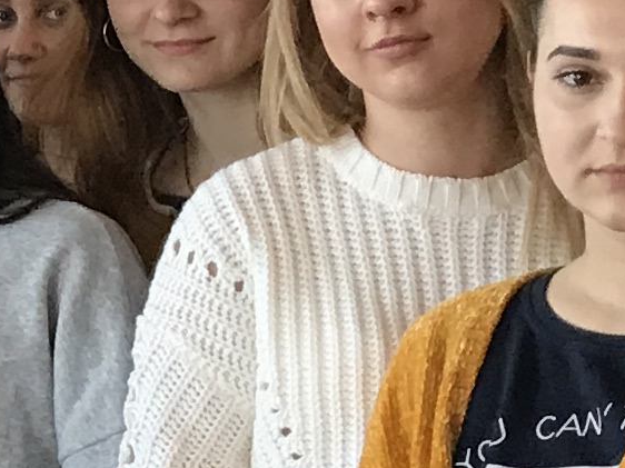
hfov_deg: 9.0
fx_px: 3628
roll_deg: +0.5
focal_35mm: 201
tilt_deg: -4.3
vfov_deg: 7.4
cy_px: 240
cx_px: -795
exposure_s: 1/25
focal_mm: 3.99
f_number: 1.8
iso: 32
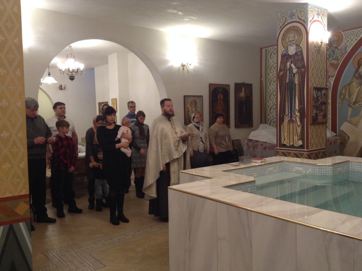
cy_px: 136
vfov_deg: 42.8
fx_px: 345
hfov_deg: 55.4
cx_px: 181
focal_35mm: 33
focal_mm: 3.3
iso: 125
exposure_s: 1/24
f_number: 2.4
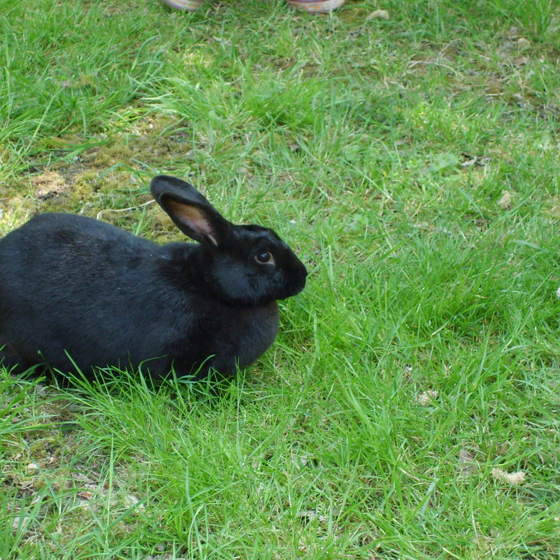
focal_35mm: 109
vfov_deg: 16.0
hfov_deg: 16.0
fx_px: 1995
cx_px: 236
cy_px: 280
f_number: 4.6
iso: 106
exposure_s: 1/60
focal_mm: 15.5
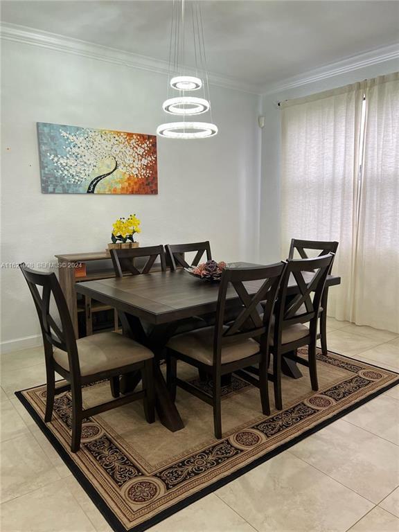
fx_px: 400
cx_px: 200
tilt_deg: -8.1
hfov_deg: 53.1
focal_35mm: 26
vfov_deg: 67.3
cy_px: 266
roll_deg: +0.3
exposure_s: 1/60
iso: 80
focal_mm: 5.7
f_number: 1.5
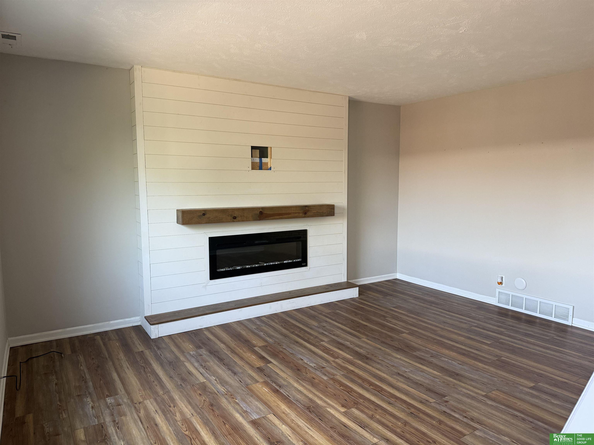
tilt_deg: -5.2
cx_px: 297
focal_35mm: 24
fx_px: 412
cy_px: 222
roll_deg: -0.1
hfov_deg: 71.6
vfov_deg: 56.8
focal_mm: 6.76
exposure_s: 1/101
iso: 200
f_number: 1.78
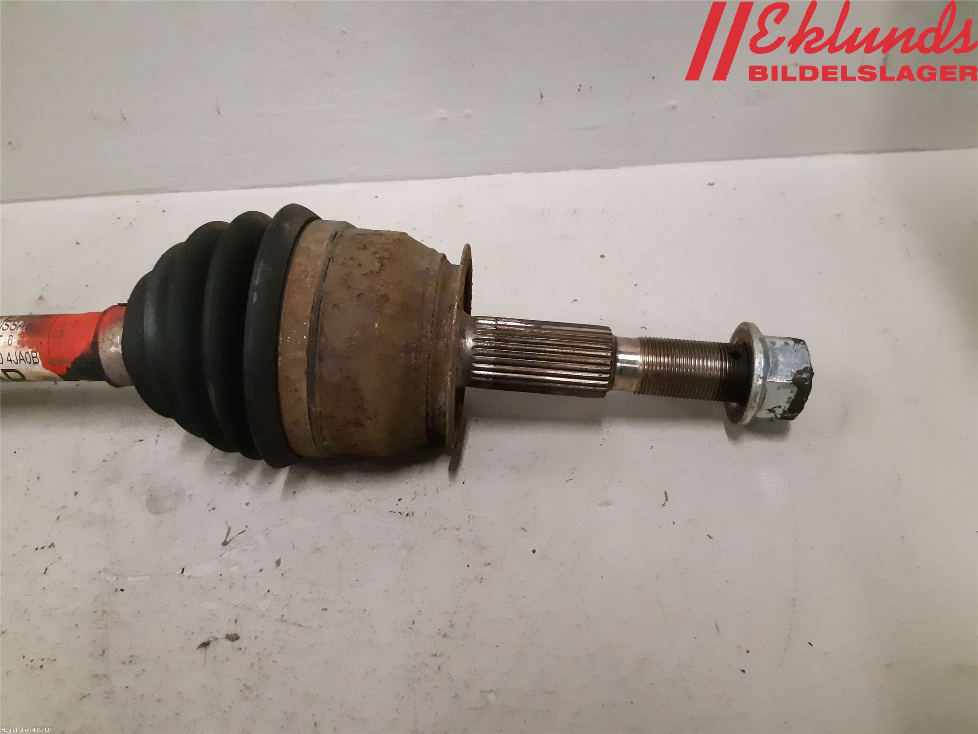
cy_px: 367
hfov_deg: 67.3
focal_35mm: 26
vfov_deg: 53.1
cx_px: 489
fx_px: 735
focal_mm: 3.93
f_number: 1.7
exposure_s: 1/189
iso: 800
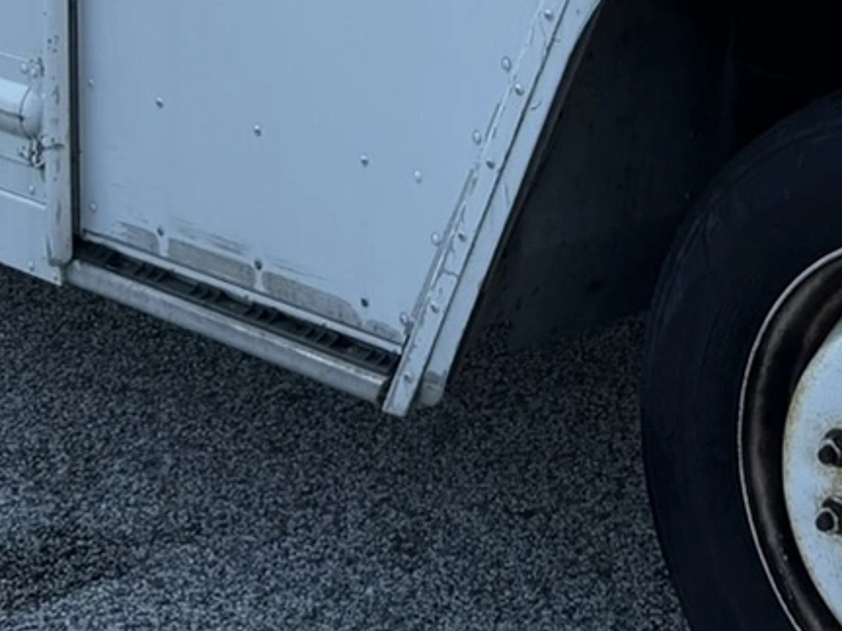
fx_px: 2700
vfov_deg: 12.2
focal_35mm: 111
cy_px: -532
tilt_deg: -0.3
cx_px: 600
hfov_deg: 17.7
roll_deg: +1.7
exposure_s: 1/1553
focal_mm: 6.76
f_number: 1.78
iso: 100
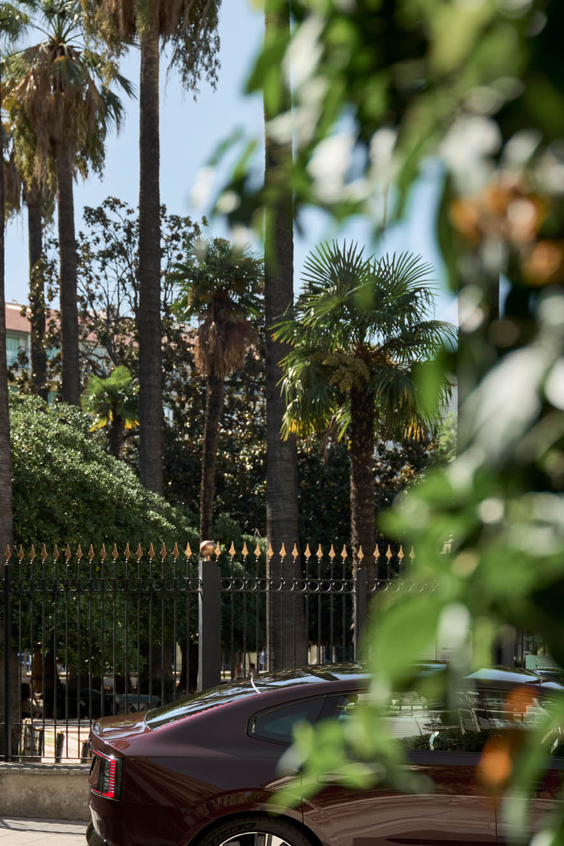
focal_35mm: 74
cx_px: 362
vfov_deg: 26.7
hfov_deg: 18.4
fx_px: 1740
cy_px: 715
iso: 100
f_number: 2.8
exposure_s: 1/1000
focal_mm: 42
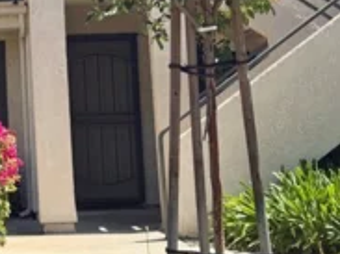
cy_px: 7
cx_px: -47
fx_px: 1099
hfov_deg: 16.9
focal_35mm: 112
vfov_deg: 13.1
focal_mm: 6.76
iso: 64
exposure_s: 1/2088
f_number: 1.78
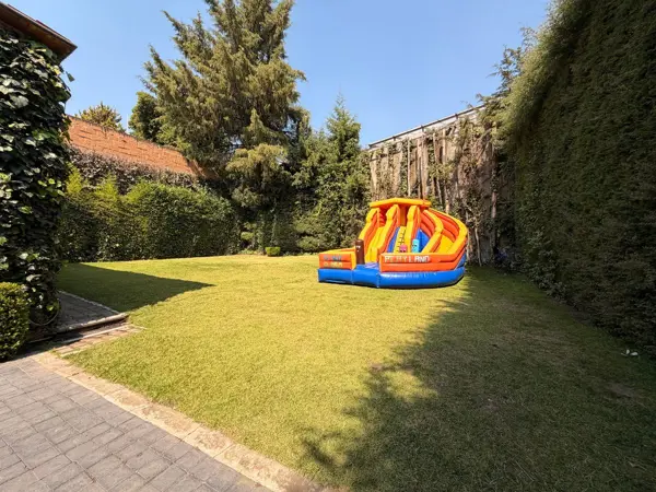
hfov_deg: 102.1
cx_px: 328
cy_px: 246
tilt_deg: -0.3
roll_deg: +1.7
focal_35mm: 14
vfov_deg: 85.7
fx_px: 265
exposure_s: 1/664
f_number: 2.2
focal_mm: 2.22
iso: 40
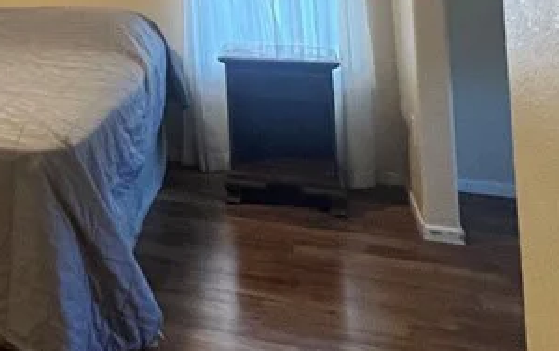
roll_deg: +1.4
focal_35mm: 47
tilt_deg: +1.4
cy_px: -129
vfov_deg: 23.6
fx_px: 717
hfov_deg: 35.9
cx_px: -63
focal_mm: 1.57
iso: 320
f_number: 1.8
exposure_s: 1/60
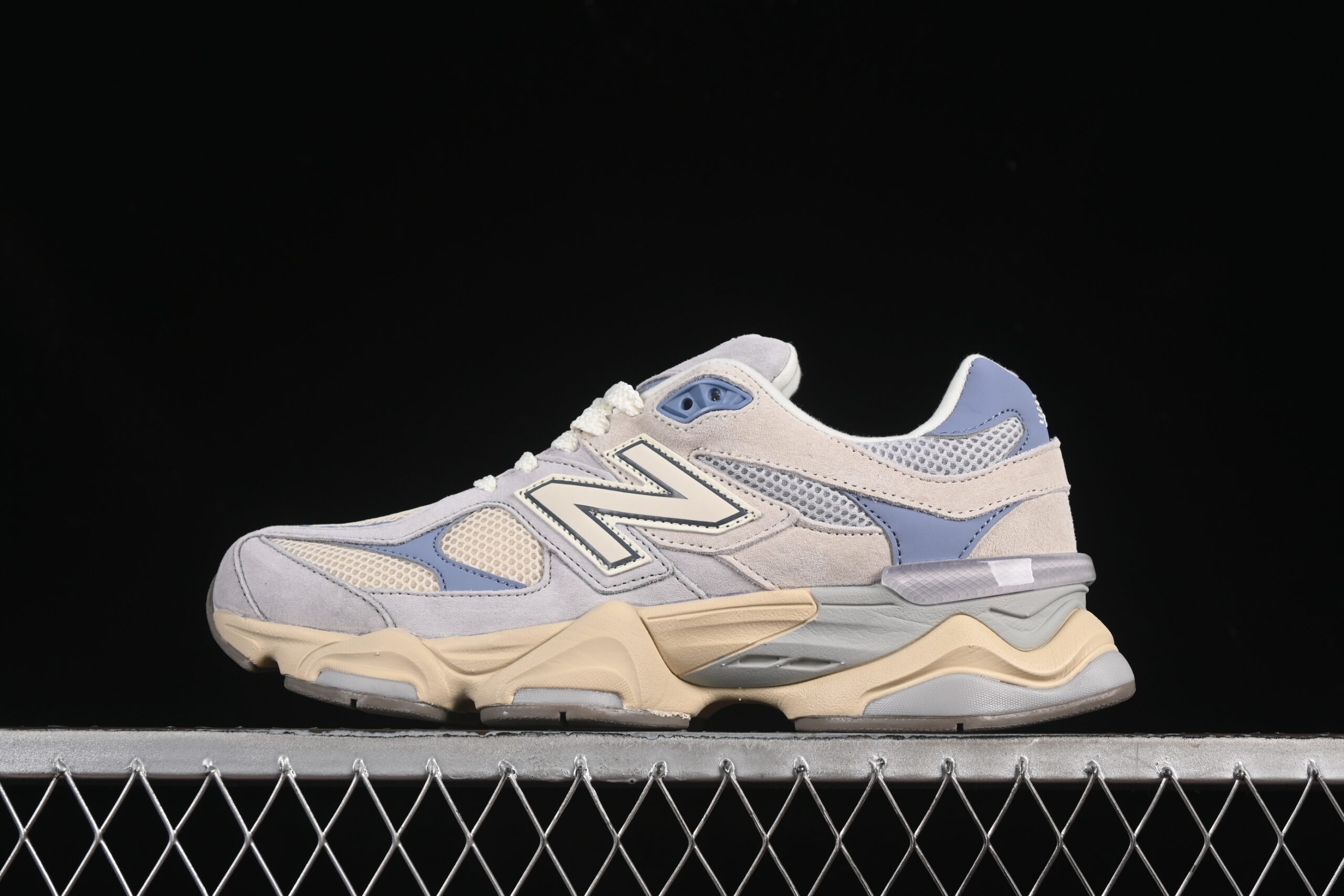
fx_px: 2800
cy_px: 448
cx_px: 672
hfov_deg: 27.0
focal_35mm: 75
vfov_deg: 18.2
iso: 160
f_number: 8
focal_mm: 50
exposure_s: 1/80
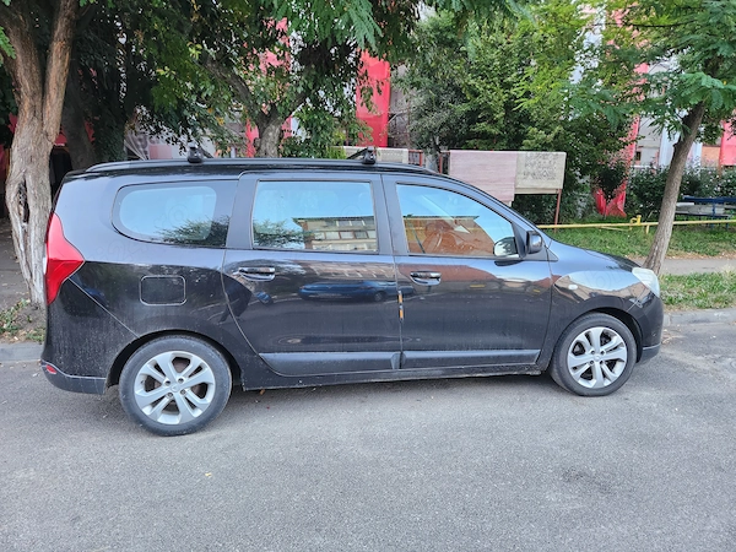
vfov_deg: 58.9
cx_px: 368
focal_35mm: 23
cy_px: 276
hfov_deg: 73.9
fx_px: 489
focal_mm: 5.4
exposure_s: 1/120
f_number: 1.8
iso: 200
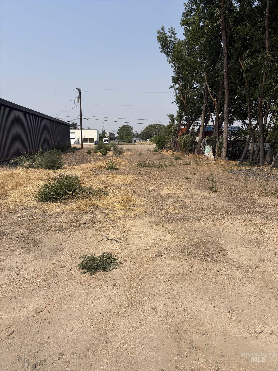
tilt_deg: -9.4
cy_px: 186
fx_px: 278
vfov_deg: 67.3
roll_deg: +0.0
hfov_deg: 53.1
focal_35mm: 26
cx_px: 139
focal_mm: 5.96
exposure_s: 1/7813
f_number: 1.6
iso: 64
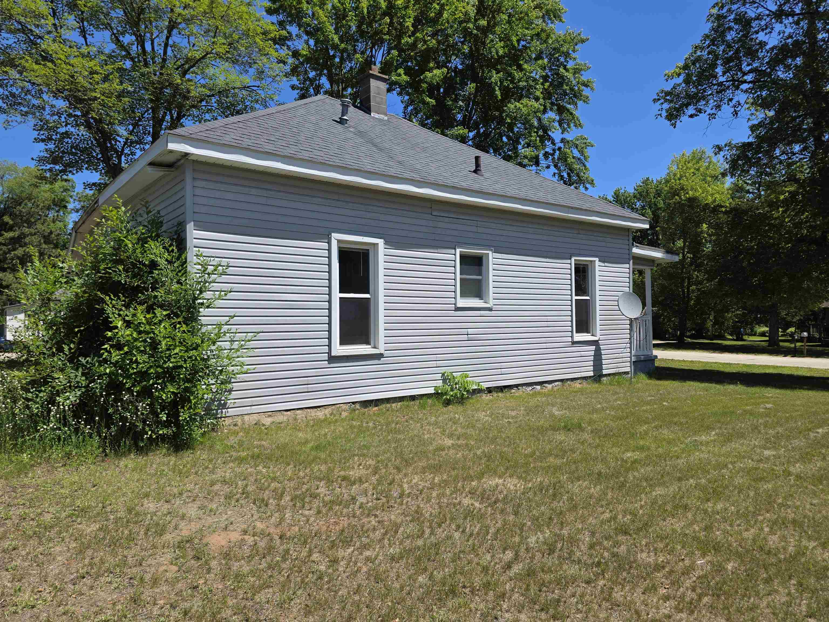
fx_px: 551
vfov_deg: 58.9
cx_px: 414
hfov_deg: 73.9
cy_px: 311
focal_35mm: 23
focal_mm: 6.3
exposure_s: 1/5447
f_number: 1.7
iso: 80
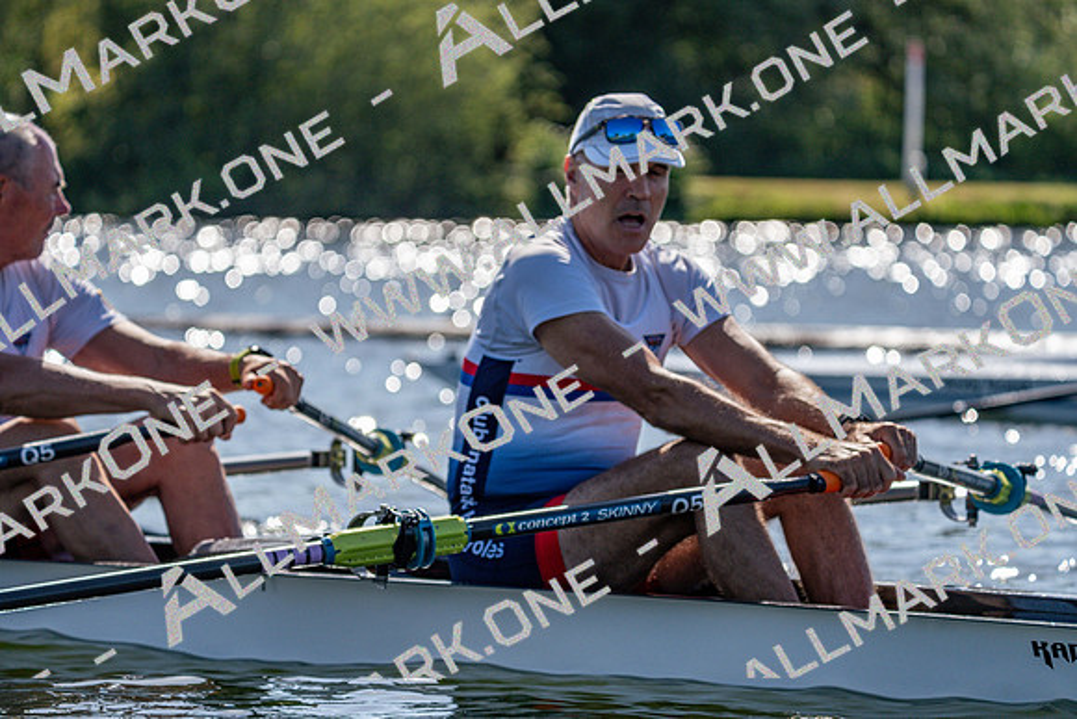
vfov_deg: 6.8
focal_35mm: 202
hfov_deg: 10.2
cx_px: 538
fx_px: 6044
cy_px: 360
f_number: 5.6
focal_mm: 202
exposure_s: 1/2000
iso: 200
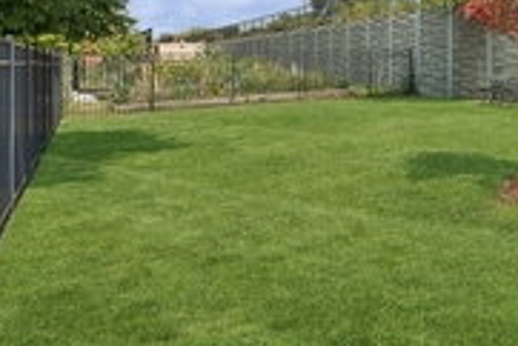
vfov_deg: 29.1
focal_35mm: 45
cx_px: 610
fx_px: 648
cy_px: 57
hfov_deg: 35.2
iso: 320
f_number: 7.1
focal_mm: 17
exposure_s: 1/1250
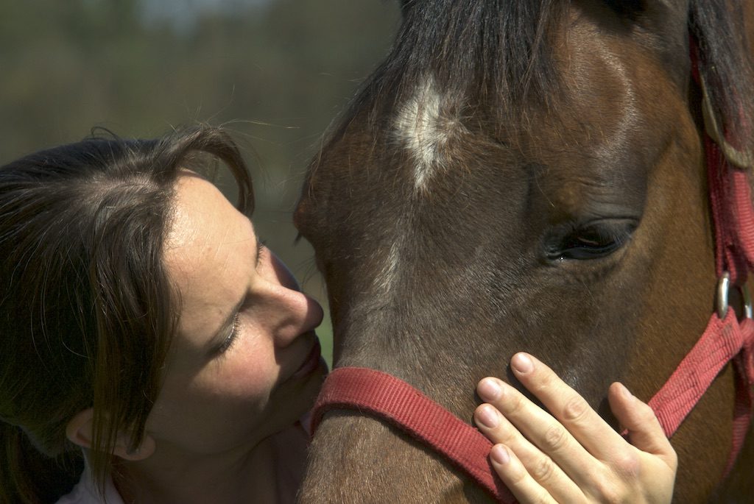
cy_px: 252
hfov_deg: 7.4
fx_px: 5818
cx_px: 377
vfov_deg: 5.0
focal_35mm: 278
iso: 100
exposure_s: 1/250
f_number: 11
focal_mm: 185
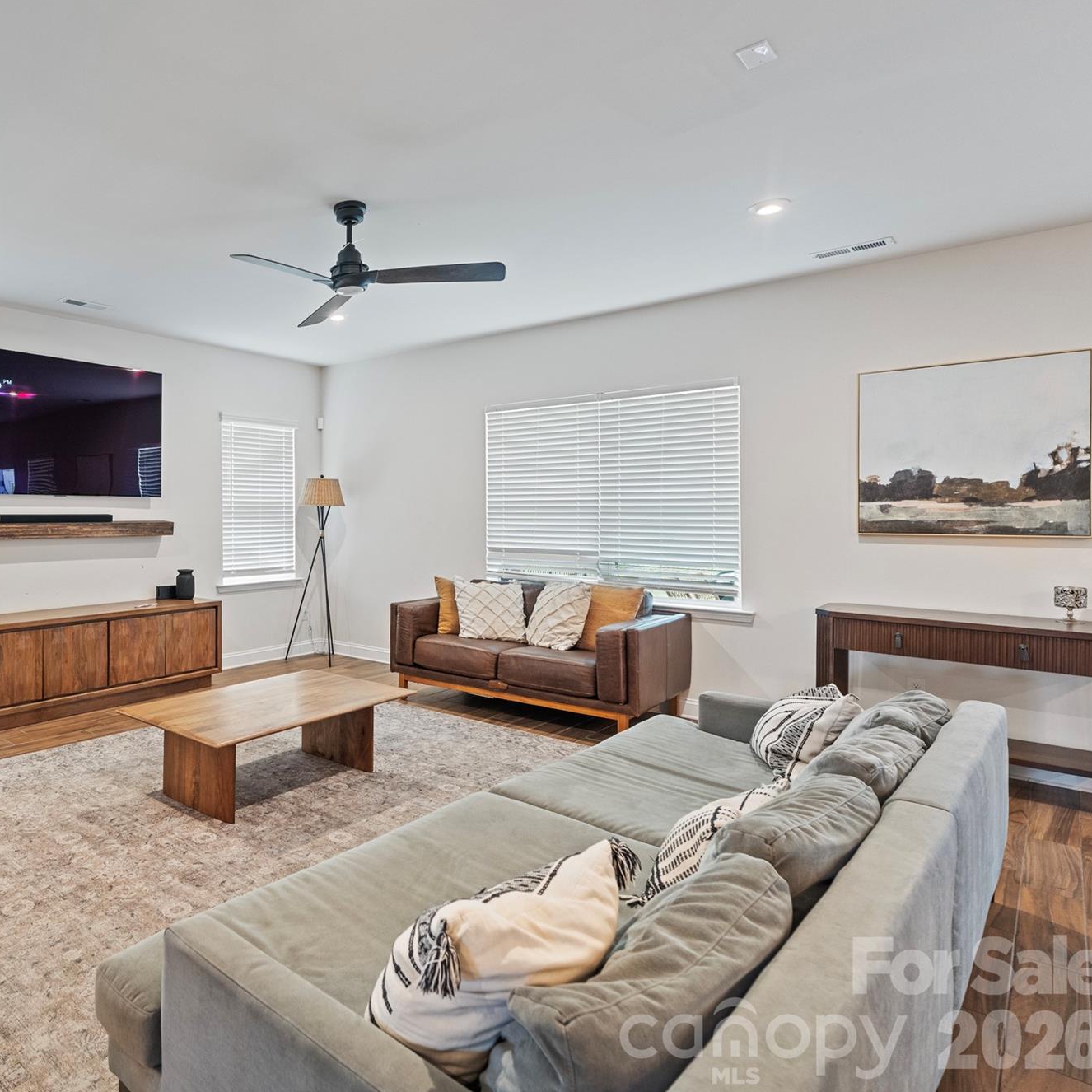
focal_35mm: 21
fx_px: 749
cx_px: 272
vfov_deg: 72.1
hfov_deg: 67.5
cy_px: 537
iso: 1600
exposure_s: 1/8
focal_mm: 16
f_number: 5
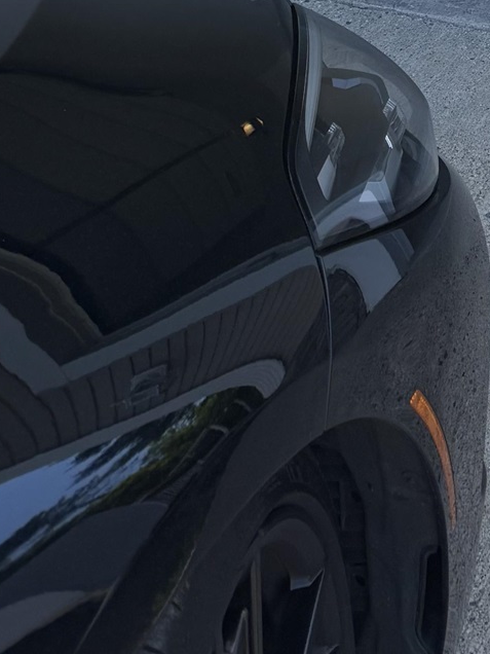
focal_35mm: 87
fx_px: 1642
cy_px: -514
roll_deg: +0.8
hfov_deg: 16.6
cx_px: 494
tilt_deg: -6.3
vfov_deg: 18.0
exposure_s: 1/1139
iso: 80
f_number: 1.78
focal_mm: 6.76
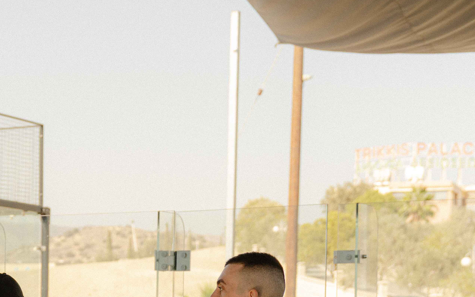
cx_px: -47
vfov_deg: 11.7
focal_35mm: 109
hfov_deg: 18.4
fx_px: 1411
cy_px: 382
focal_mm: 39
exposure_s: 1/2500
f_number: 3.2
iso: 500
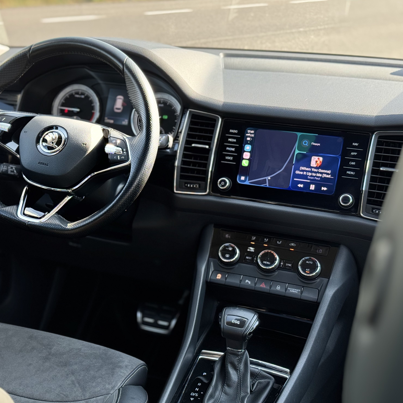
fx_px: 764
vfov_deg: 29.6
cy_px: 201
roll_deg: -0.4
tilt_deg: -18.1
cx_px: 135
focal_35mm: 58
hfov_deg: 29.4
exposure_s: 1/275
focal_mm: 6.76
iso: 64
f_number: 1.78
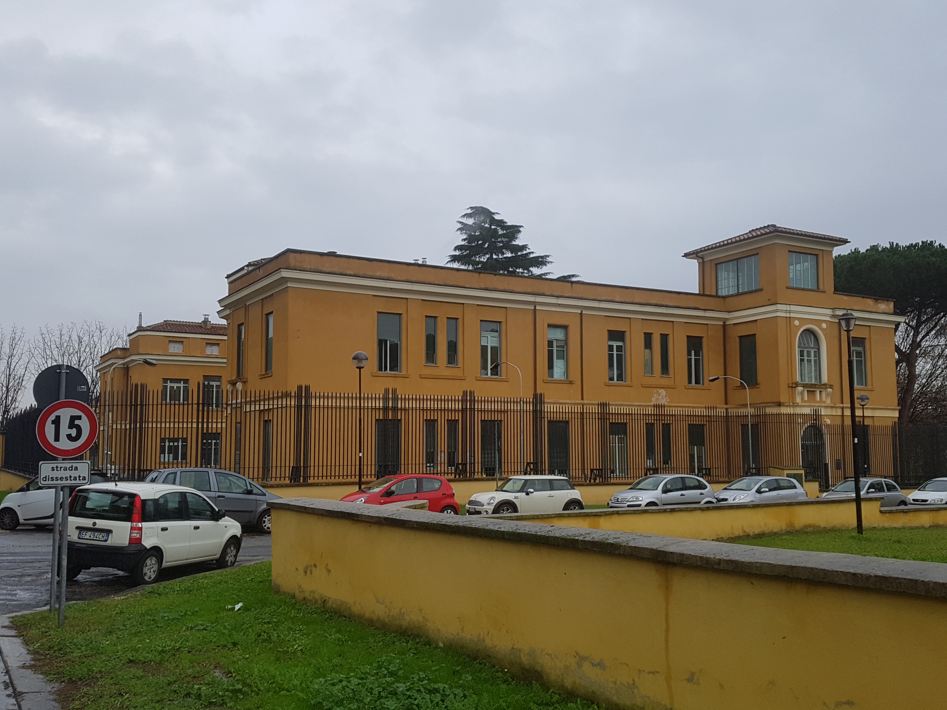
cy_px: 355
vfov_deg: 53.1
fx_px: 711
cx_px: 474
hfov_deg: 67.3
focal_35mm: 26
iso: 50
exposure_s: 1/223
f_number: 1.7
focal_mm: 4.2
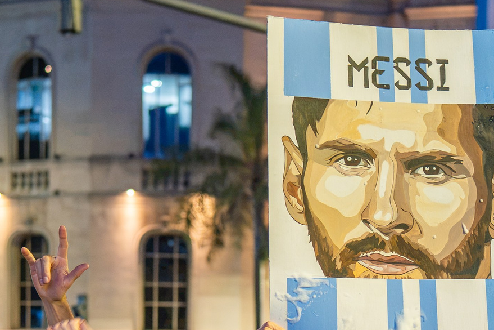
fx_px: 1523
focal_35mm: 111
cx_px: 248
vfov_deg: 12.0
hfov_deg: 18.4
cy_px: 436
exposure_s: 1/80
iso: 1600
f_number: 2.5
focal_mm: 35
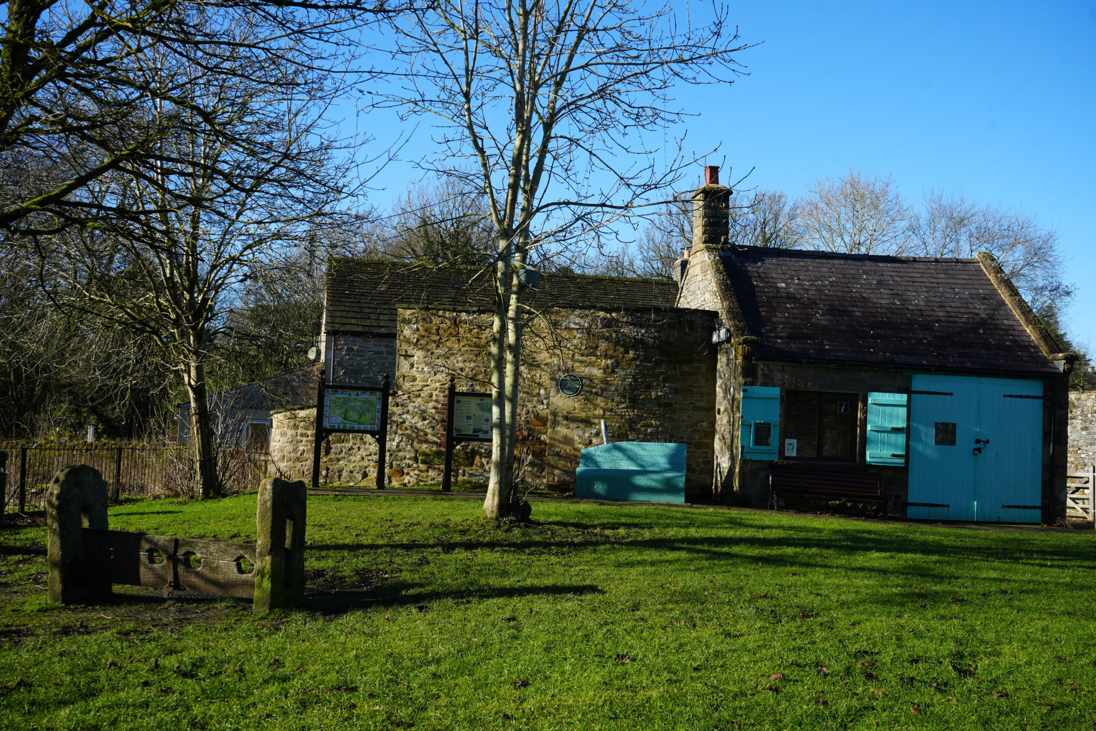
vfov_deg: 35.9
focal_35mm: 37
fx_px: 1126
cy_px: 366
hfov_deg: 51.9
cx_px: 548
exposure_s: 1/125
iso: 100
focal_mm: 37
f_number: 9
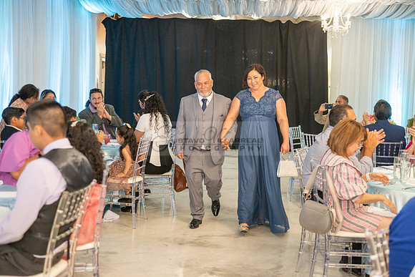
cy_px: 138
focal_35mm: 48
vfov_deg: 28.1
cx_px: 208
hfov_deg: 41.1
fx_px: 553
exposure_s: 1/160
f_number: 3.2
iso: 800
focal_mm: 48
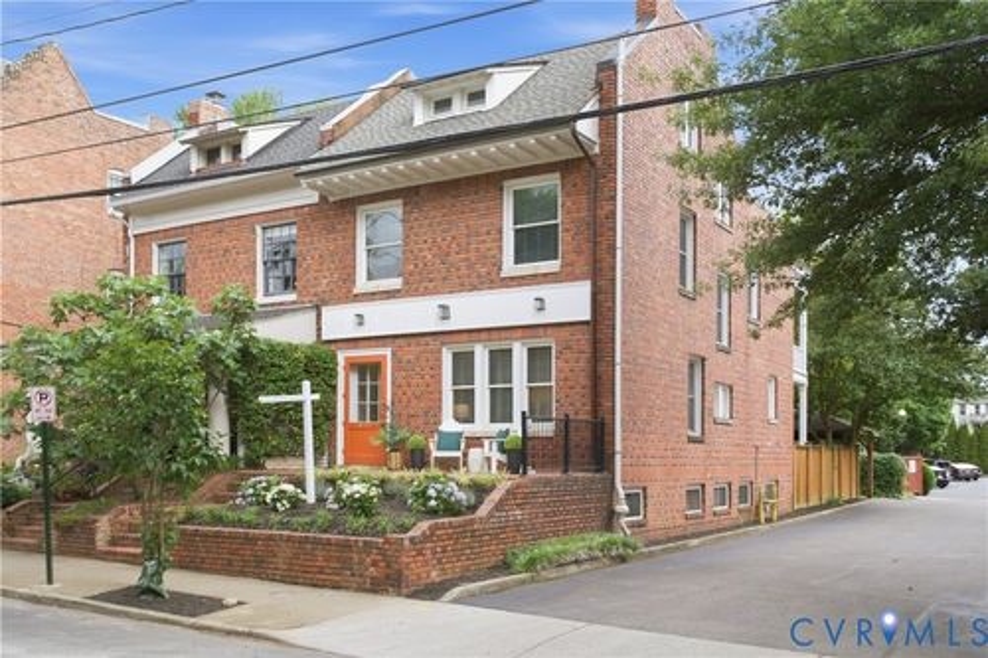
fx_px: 905
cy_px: 329
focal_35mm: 33
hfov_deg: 57.2
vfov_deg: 39.9
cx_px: 494
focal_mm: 33
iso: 250
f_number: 6.3
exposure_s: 1/30
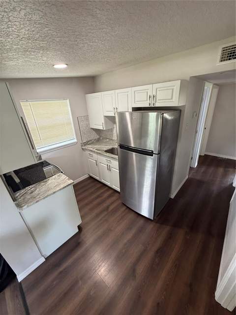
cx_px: 118
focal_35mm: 14
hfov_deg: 85.7
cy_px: 158
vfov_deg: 102.1
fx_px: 127
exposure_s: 1/60
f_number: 2.2
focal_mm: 2.22
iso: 200
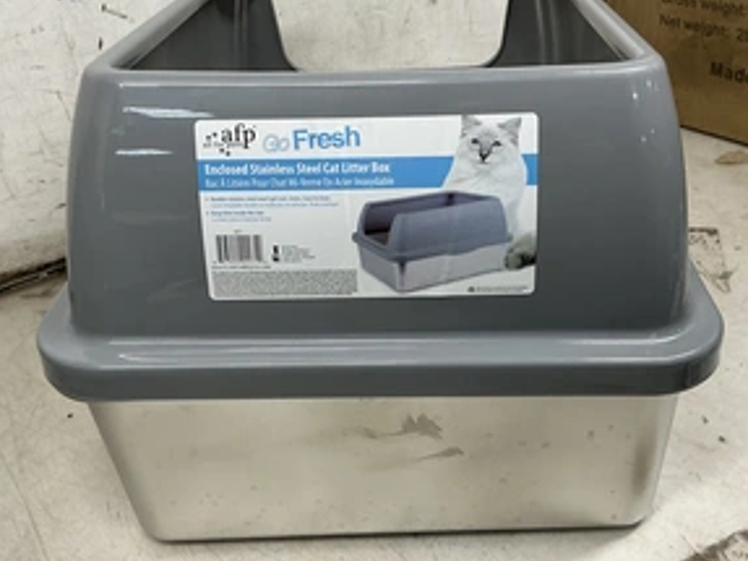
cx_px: 396
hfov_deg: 47.9
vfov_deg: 36.8
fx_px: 842
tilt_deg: -29.7
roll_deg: +4.6
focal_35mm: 39
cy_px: 256
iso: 40
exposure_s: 1/120
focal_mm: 3
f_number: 1.8
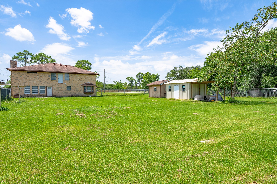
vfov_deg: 67.3
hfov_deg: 90.0
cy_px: 92
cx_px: 138
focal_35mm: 18
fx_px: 138
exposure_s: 1/125
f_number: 13
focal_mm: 18
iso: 125
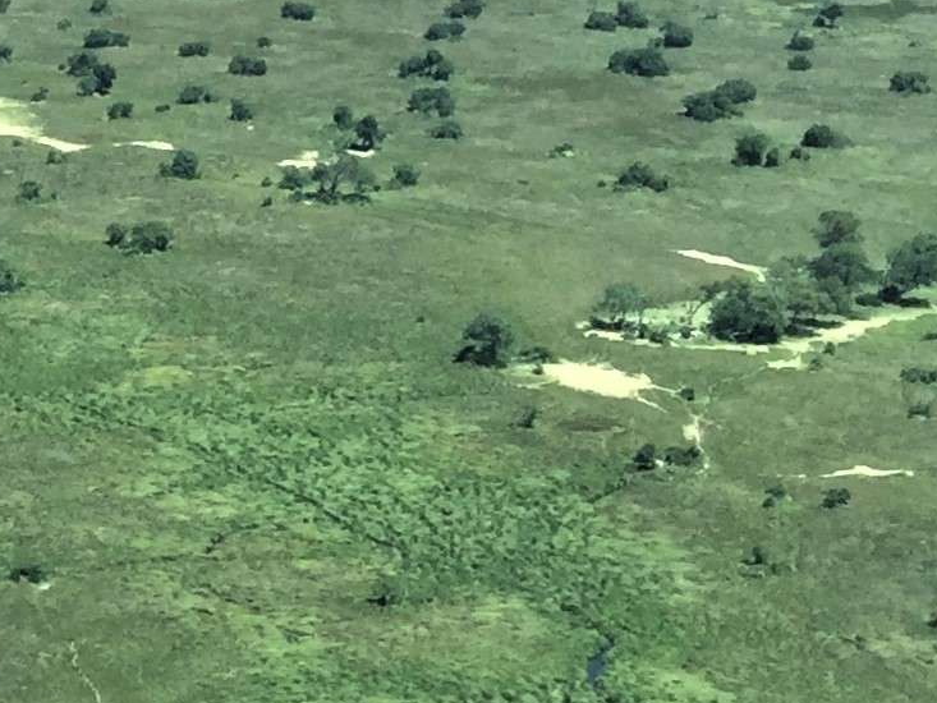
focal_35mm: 121
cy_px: 642
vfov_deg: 12.2
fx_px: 3276
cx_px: -787
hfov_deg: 14.2
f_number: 2.2
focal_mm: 4.15
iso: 32
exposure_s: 1/1582
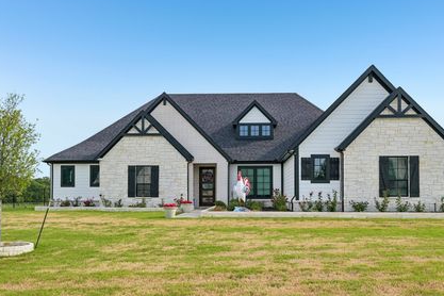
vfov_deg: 36.8
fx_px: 444
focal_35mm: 36
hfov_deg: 53.1
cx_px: 242
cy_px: 168
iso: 400
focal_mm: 30
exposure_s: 1/800
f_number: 8
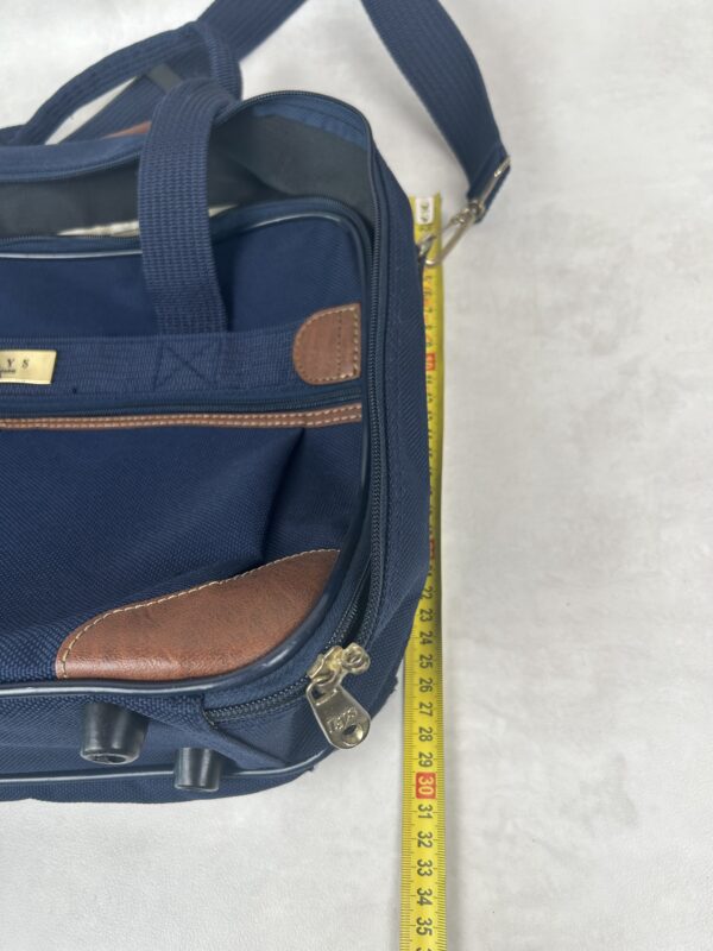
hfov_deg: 53.1
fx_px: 714
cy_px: 476
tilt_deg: -65.1
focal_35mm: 26
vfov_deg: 67.3
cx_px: 356
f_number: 1.5
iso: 50
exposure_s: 1/100
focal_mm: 5.7
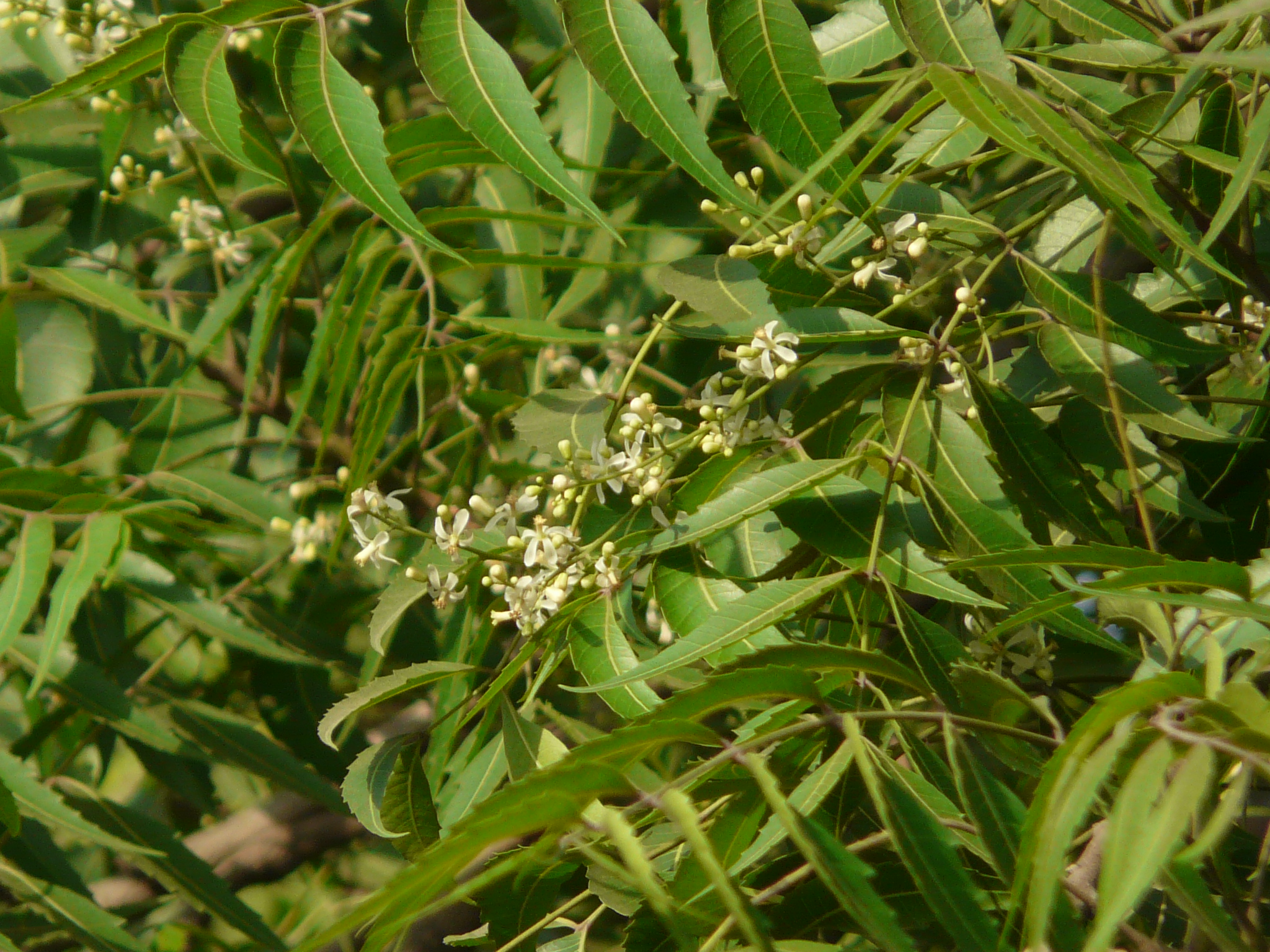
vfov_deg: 1.9
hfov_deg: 2.5
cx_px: 635
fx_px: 29461
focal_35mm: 803
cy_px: 476
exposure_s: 1/250
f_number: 5
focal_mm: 82.8
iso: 100
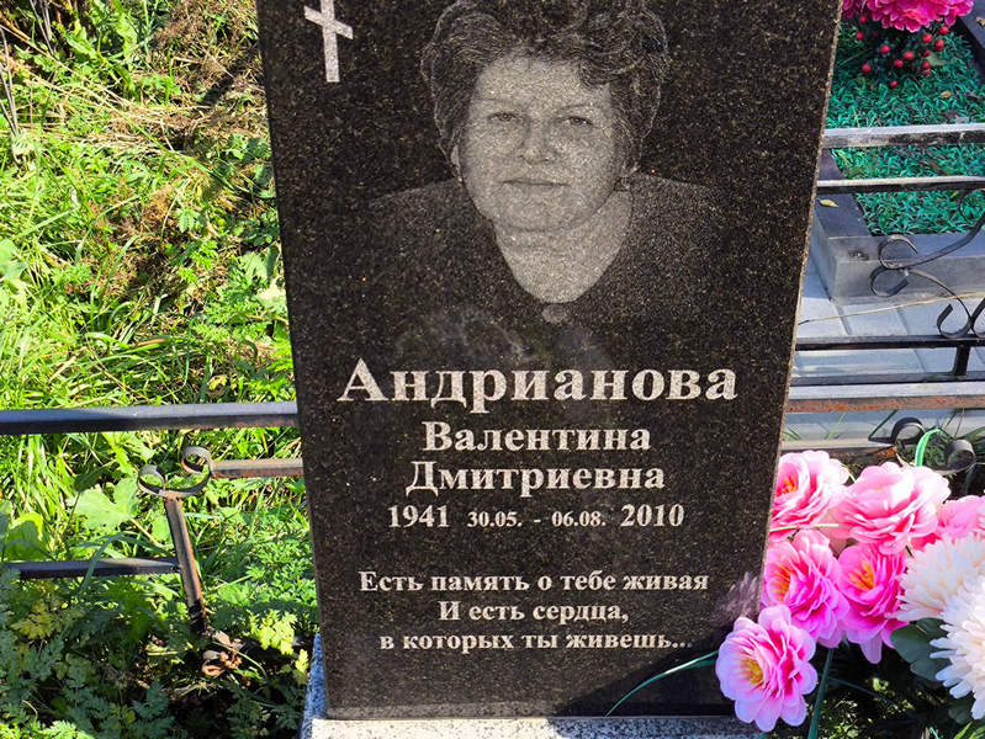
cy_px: 370
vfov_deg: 29.1
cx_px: 492
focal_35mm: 50
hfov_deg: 38.2
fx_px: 1423
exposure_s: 1/463
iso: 50
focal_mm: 4.71
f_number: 1.7
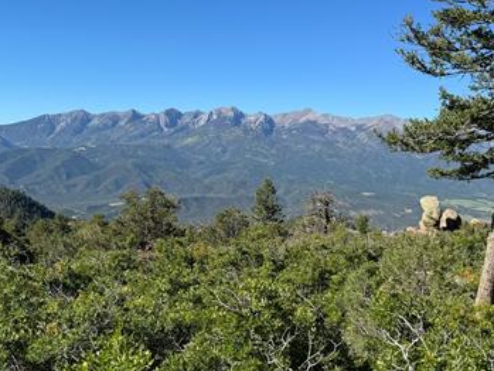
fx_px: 628
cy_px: 238
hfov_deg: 42.9
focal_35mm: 44
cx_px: 222
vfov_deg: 32.7
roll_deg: -2.5
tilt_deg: -9.1
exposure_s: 1/3247
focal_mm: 6.76
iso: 80
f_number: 1.78
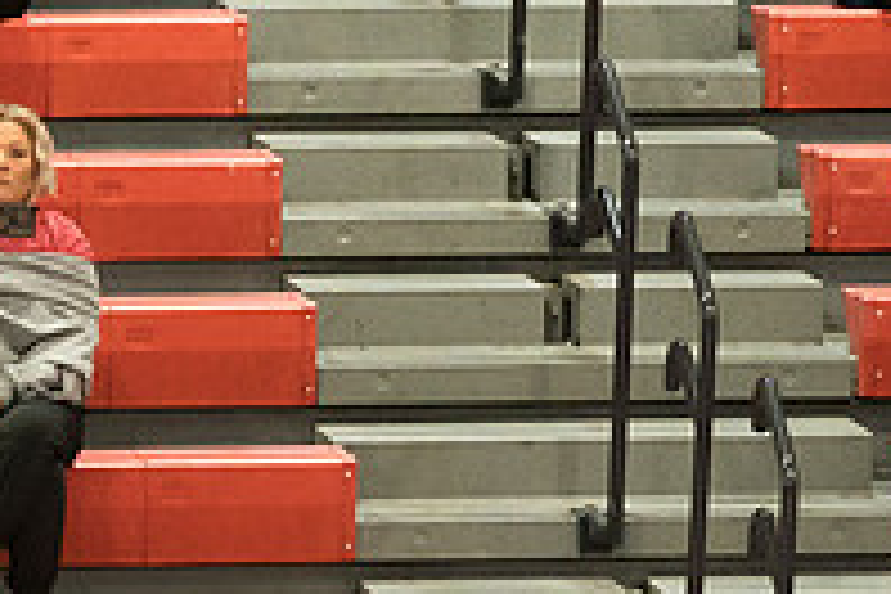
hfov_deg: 4.6
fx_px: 11013
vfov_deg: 3.1
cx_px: -492
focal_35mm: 445
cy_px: 800
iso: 4000
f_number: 2.8
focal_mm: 70
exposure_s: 1/1000
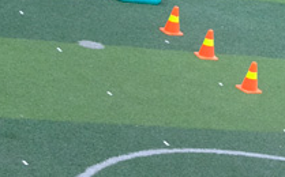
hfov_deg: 9.2
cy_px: -138
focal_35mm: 227
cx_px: 308
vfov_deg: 5.7
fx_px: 1761
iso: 800
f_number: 4
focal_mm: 20.5
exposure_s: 1/800
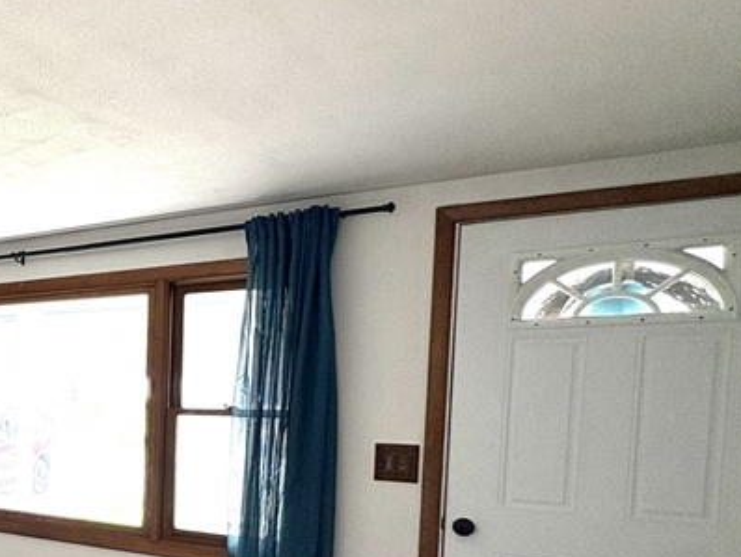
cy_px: 432
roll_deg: -0.4
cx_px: -69
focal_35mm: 36
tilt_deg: -2.7
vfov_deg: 38.4
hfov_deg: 41.3
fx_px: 771
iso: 125
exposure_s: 1/99
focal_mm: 2.22
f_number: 2.2
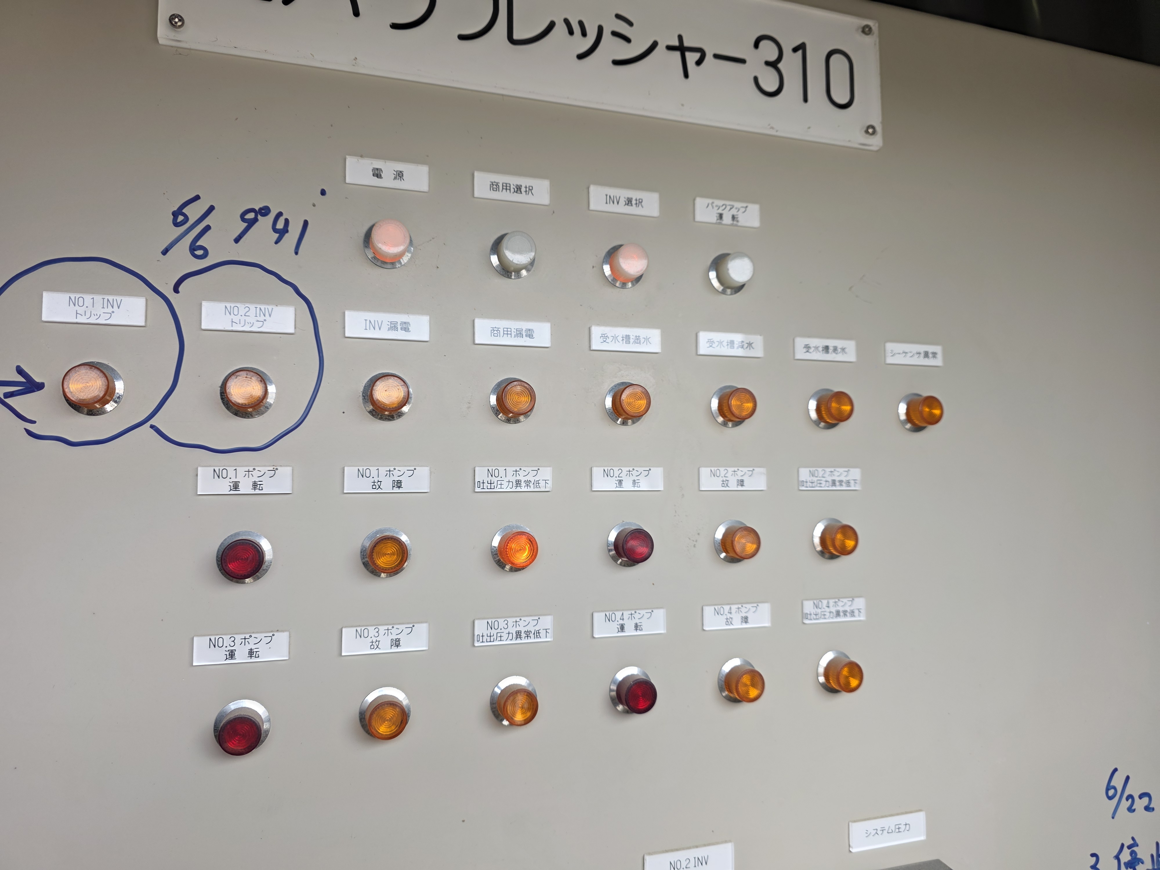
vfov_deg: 58.9
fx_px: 771
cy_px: 435
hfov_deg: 73.9
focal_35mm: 23
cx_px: 580
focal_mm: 6.3
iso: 40
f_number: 1.7
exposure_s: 1/100
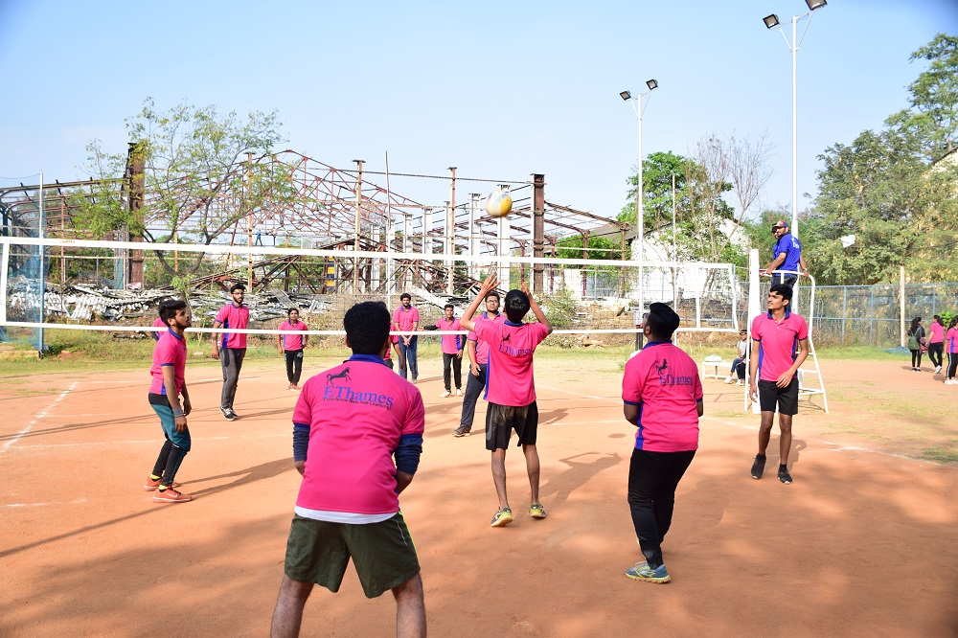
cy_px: 319
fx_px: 878
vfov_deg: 39.9
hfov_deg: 57.2
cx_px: 479
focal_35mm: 33
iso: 100
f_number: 3.5
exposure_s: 1/320
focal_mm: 22
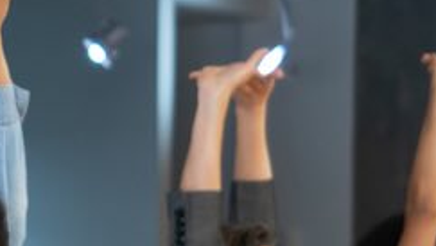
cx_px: -170
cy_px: 391
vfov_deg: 6.8
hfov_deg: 11.8
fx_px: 2036
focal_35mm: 176
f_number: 2.8
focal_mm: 34
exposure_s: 1/320
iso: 1000
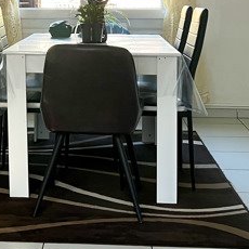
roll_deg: +0.4
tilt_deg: -0.3
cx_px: 60
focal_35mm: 80
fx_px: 651
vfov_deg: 20.9
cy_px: -1
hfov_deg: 21.5
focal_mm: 5.1
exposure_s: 1/92
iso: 125
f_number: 1.6
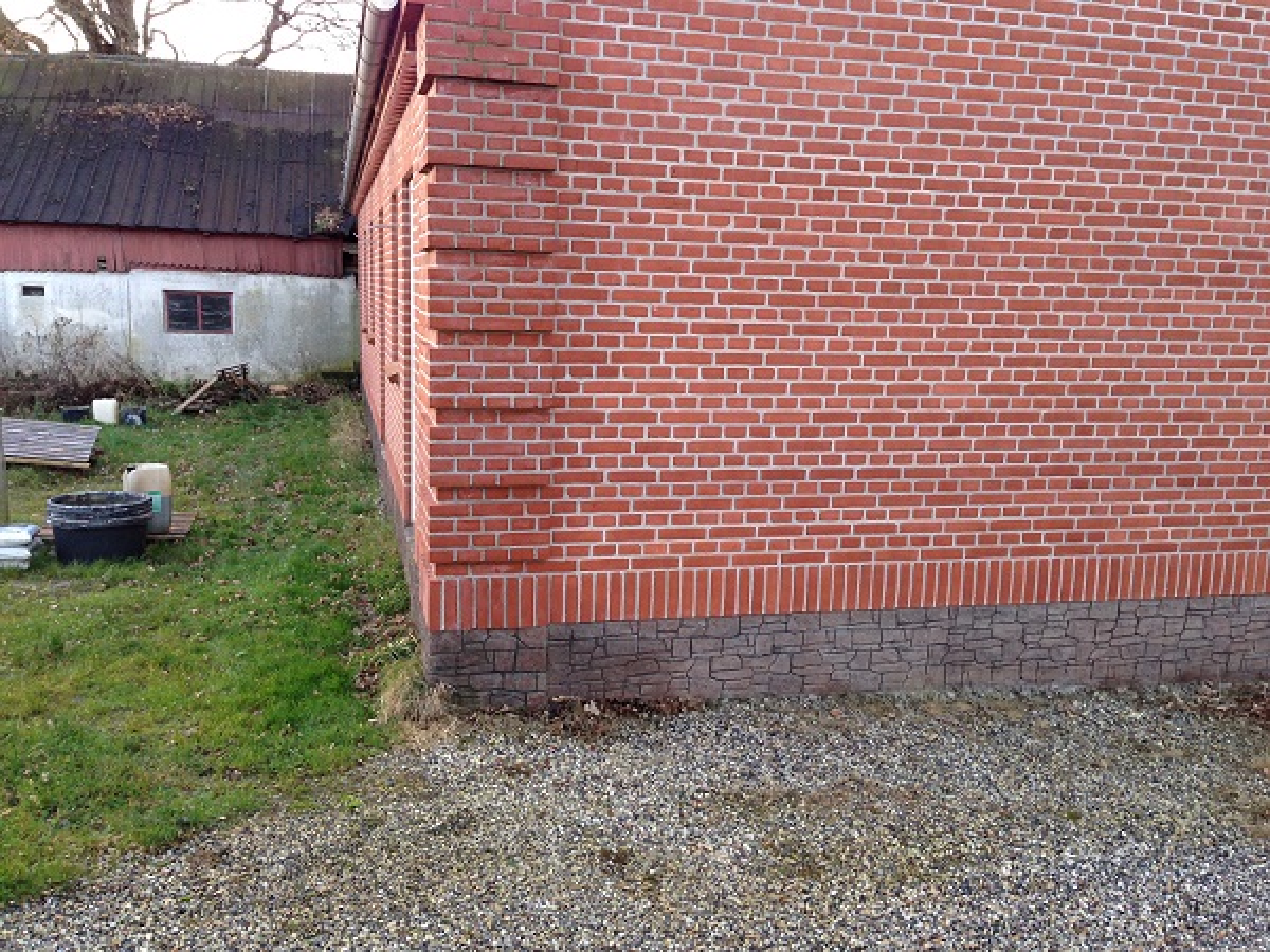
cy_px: 476
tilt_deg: -7.6
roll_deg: -0.7
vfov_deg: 42.9
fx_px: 1211
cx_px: 635
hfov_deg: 55.4
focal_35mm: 33
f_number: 2.4
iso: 50
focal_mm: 4.12
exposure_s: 1/40
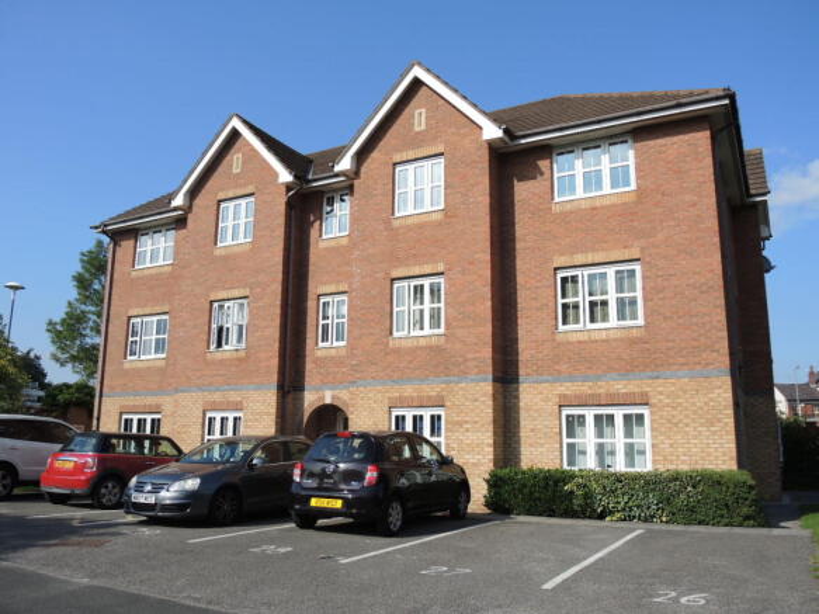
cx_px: 410
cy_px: 307
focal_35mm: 28
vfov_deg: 49.7
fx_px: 662
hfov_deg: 63.5
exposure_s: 1/1250
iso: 80
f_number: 3.2
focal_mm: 6
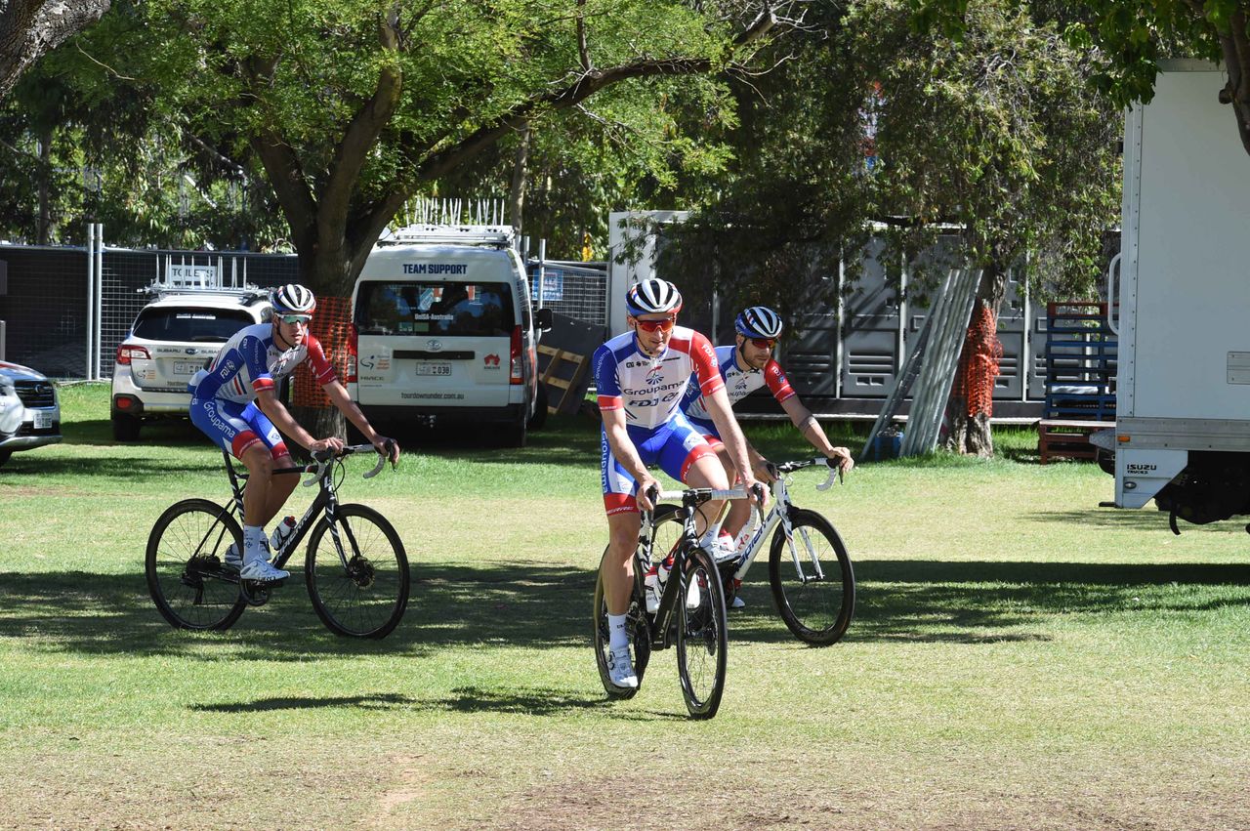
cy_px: 416
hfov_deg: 15.2
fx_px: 4683
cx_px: 625
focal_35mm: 135
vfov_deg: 10.1
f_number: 16
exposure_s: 1/400
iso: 2000
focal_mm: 135
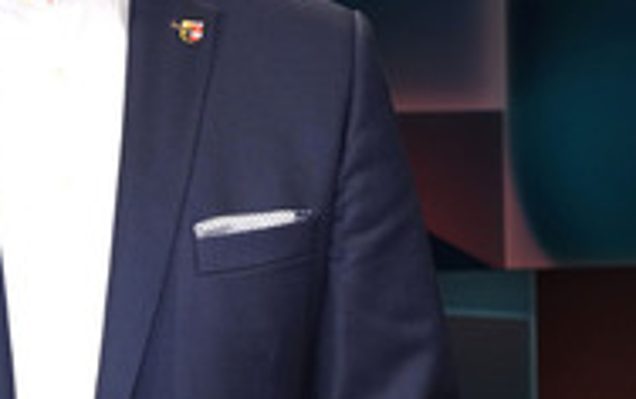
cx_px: 90
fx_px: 1735
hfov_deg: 20.4
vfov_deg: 13.0
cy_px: 7
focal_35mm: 100
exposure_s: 1/160
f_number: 5
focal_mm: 41
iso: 2000
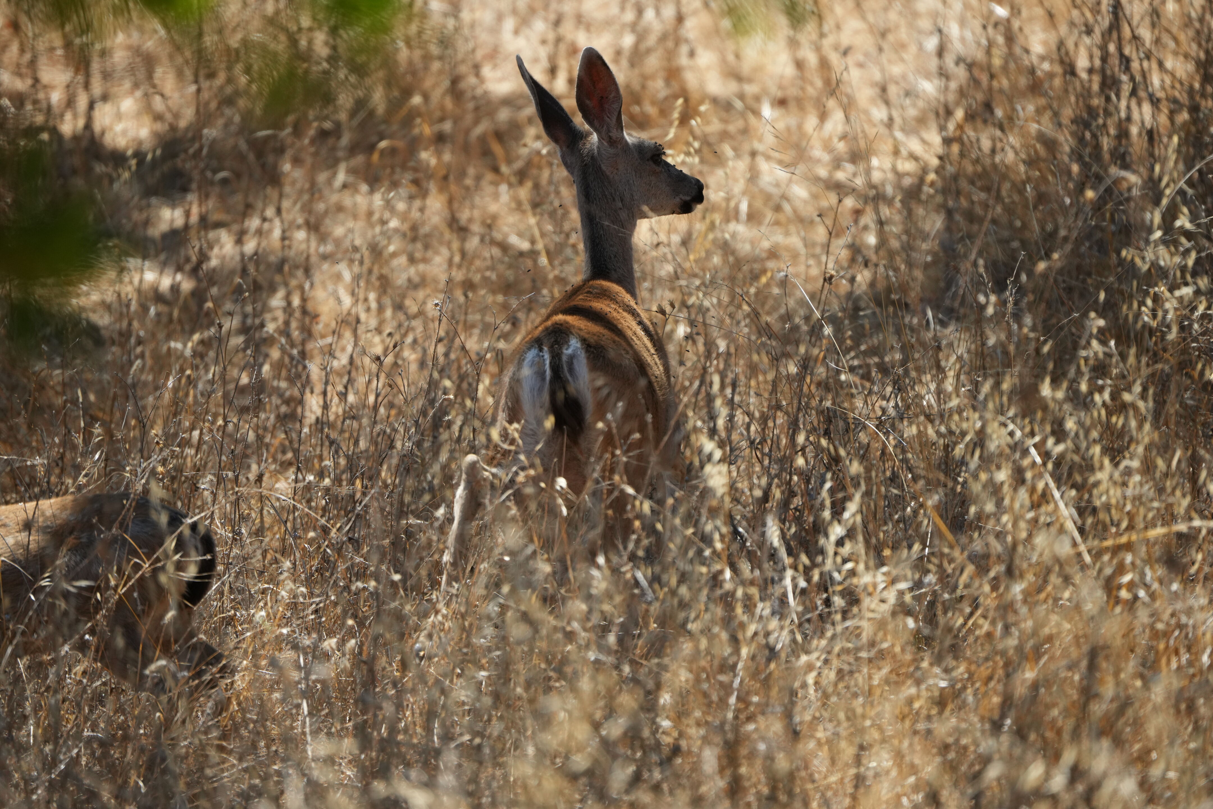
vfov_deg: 3.4
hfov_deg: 5.2
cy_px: 404
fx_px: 13477
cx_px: 606
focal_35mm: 400
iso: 800
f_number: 6.3
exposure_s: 1/1000
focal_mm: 400
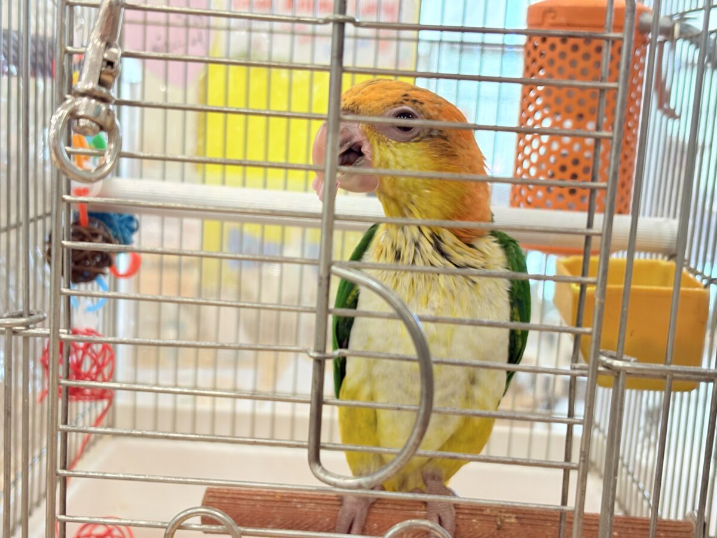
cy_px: 269
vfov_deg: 28.0
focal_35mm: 52
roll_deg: -3.3
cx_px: 358
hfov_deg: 36.8
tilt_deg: -8.4
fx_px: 1077
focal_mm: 5.96
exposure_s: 1/100
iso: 100
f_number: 1.6
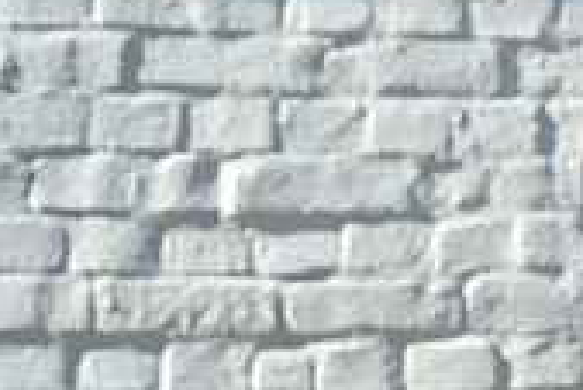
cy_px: -43
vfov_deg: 4.9
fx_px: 4506
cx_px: 994
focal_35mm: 278
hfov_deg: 7.2
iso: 640
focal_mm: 81
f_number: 6.3
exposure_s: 1/1600
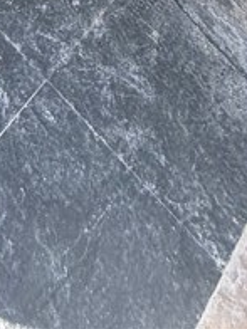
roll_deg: +0.4
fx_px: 695
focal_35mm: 73
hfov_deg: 18.7
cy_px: -529
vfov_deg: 13.7
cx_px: -74
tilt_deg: -15.4
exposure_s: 1/121
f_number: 2.2
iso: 200
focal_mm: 2.22
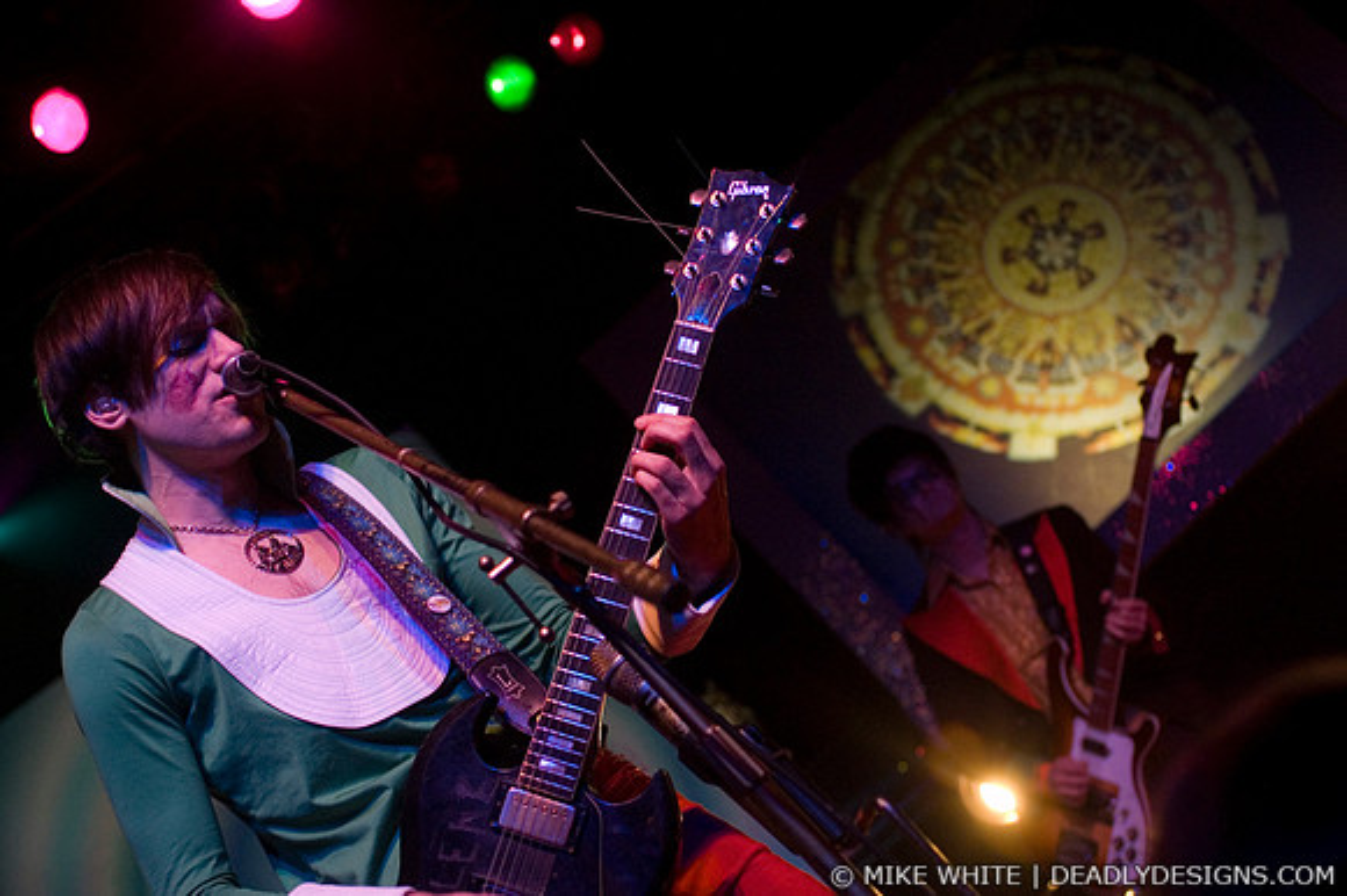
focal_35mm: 60
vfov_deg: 22.6
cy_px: 448
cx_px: 674
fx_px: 2244
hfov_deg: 33.4
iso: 800
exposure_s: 1/125
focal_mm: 40
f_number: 2.8
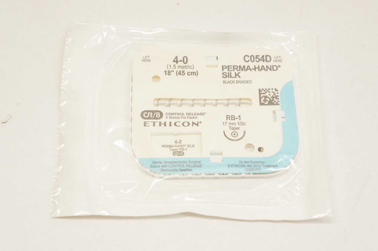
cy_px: 126
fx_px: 676
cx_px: 189
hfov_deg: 31.2
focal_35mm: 64
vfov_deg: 21.0
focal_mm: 43
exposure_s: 1/80
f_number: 6.3
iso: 400
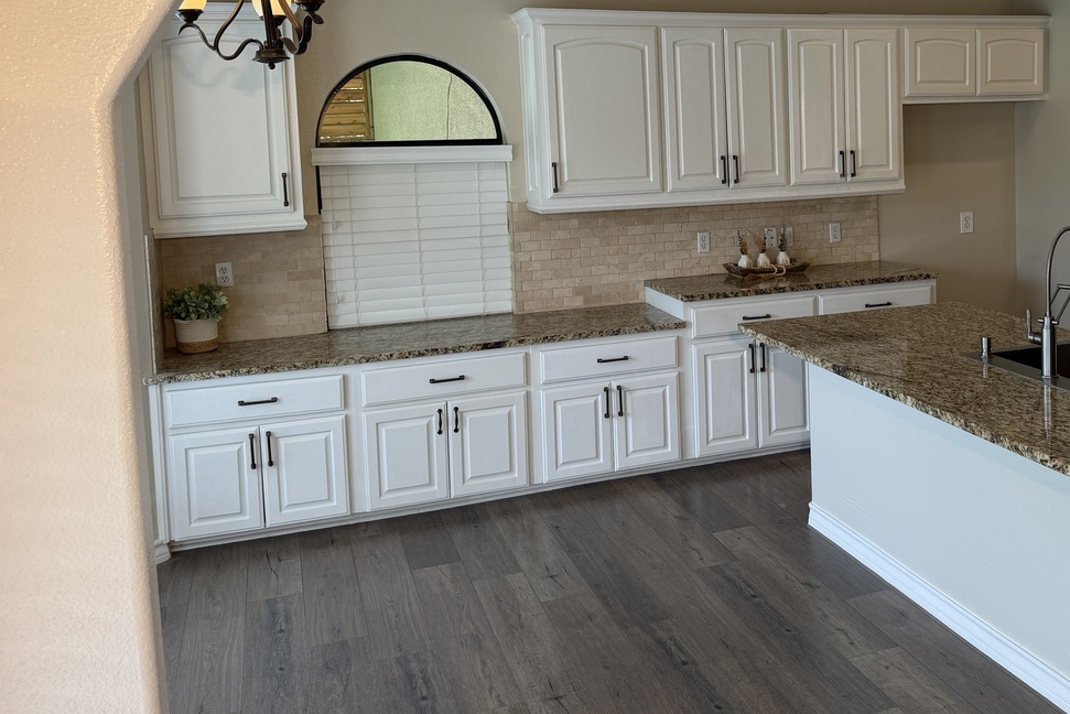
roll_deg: +2.1
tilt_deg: -4.9
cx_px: 765
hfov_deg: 50.3
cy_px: 207
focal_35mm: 37
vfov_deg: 35.4
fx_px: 1100
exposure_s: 1/120
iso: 64
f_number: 1.78
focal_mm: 6.76
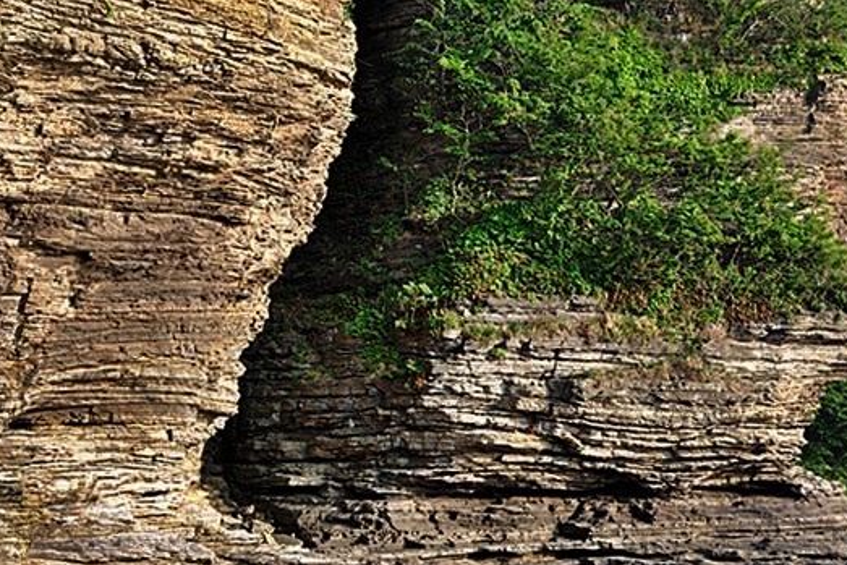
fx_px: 1553
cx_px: 351
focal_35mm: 66
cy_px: 265
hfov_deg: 30.4
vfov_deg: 20.6
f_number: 10
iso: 200
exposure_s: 1/100
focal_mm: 36
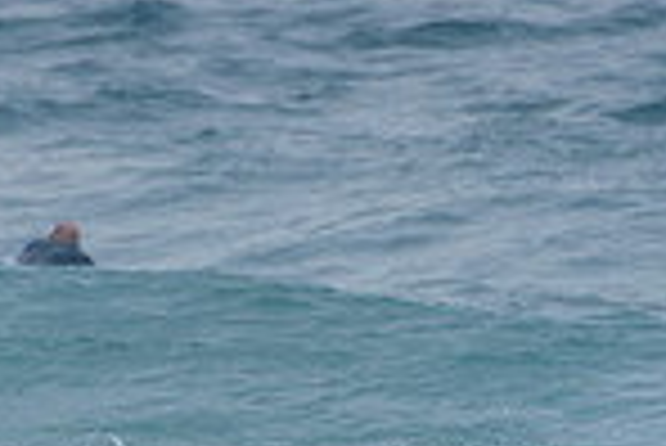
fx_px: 44554
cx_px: -181
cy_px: 610
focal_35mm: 2406
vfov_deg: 0.6
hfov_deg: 0.9
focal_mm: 500
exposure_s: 1/1250
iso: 500
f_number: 5.6
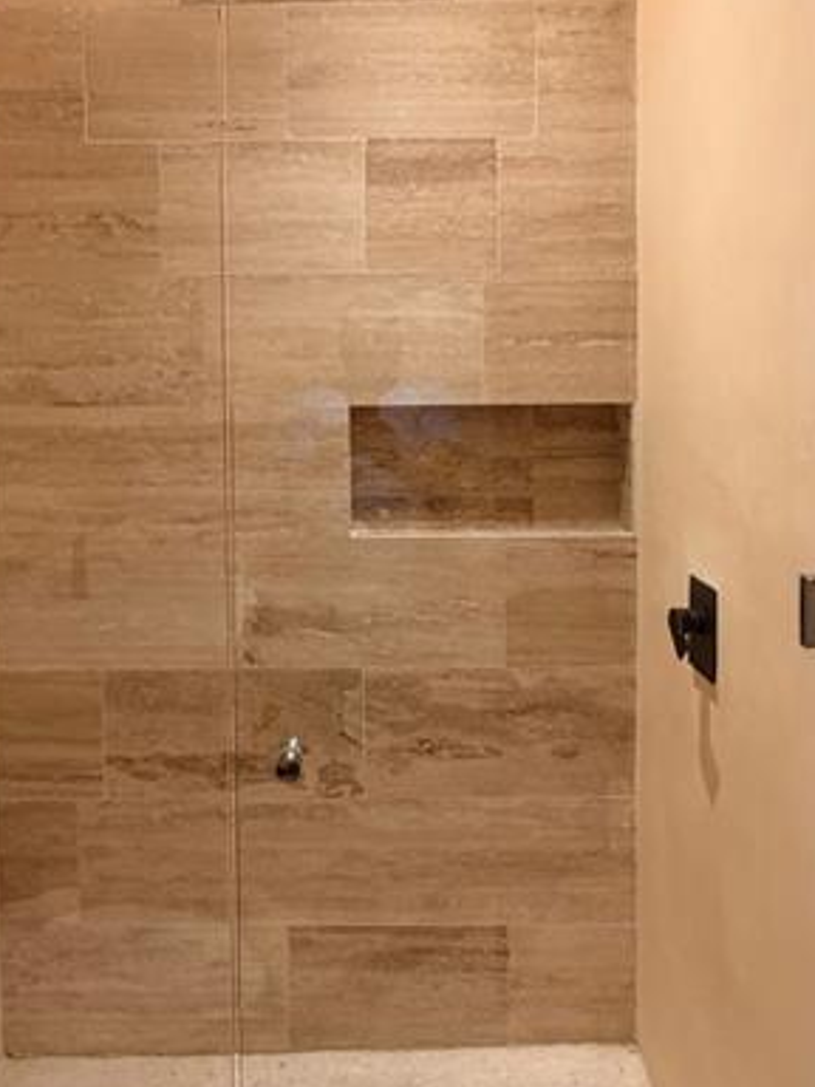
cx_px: 371
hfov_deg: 49.7
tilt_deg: -2.0
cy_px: 419
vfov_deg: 62.7
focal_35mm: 28
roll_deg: -0.3
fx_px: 879
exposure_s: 1/60
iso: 250
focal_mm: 2.22
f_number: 2.2
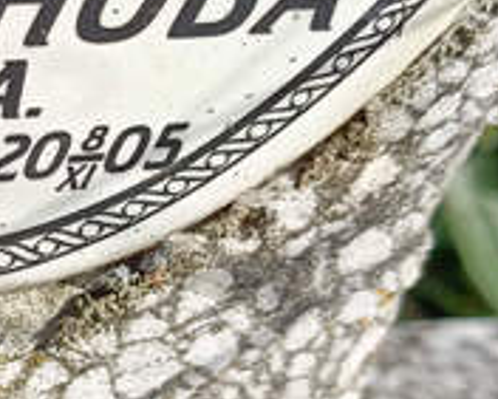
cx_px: -76
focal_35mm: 111
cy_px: 351
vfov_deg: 13.8
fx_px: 1637
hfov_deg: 16.7
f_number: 1.69
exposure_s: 1/1230
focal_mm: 4.76
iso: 119
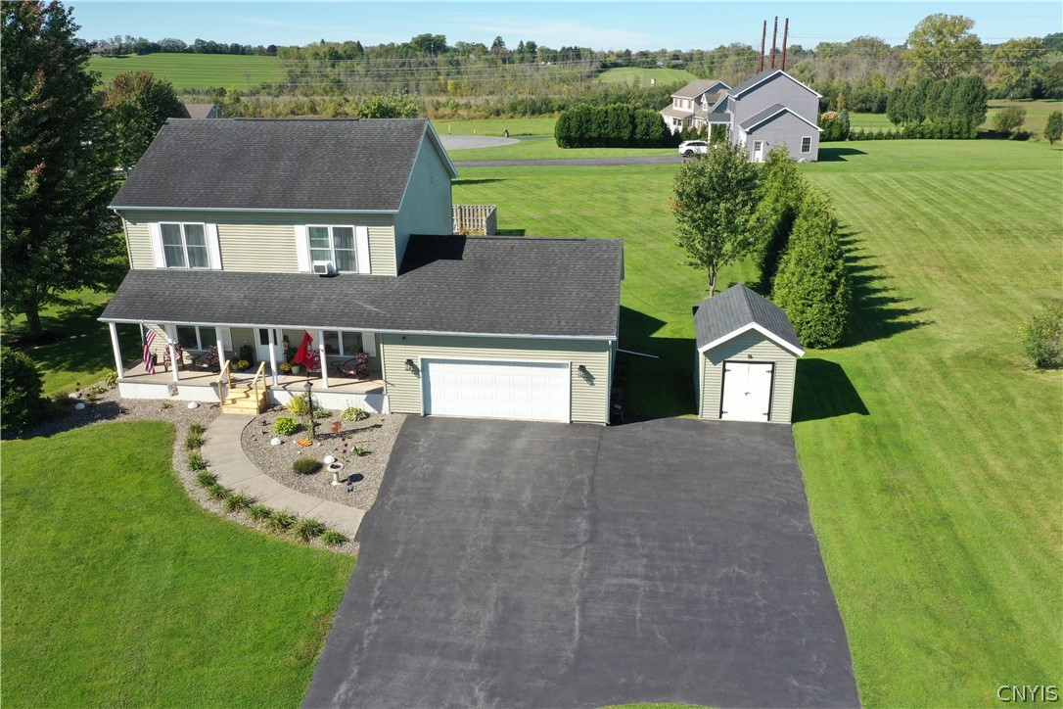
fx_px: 827
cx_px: 532
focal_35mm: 28
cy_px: 354
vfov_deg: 46.4
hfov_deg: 65.5
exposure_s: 1/160
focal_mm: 10.26
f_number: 8
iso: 100
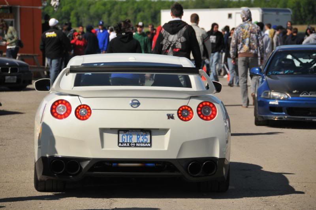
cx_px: 158
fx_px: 1709
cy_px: 105
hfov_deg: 10.6
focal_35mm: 195
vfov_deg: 7.0
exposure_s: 1/3200
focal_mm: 130
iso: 320
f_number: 5.6
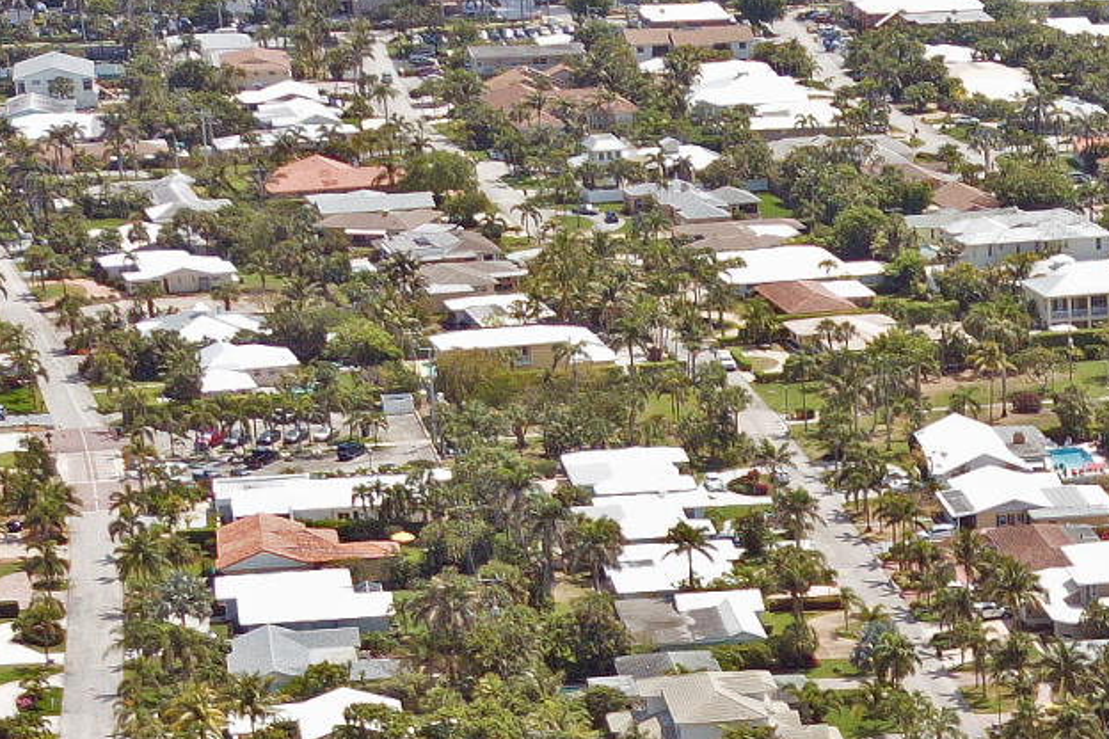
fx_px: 4004
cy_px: 1107
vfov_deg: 10.2
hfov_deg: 15.2
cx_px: 1340
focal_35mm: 130
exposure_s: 1/1100
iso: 100
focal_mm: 4.73
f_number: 2.2
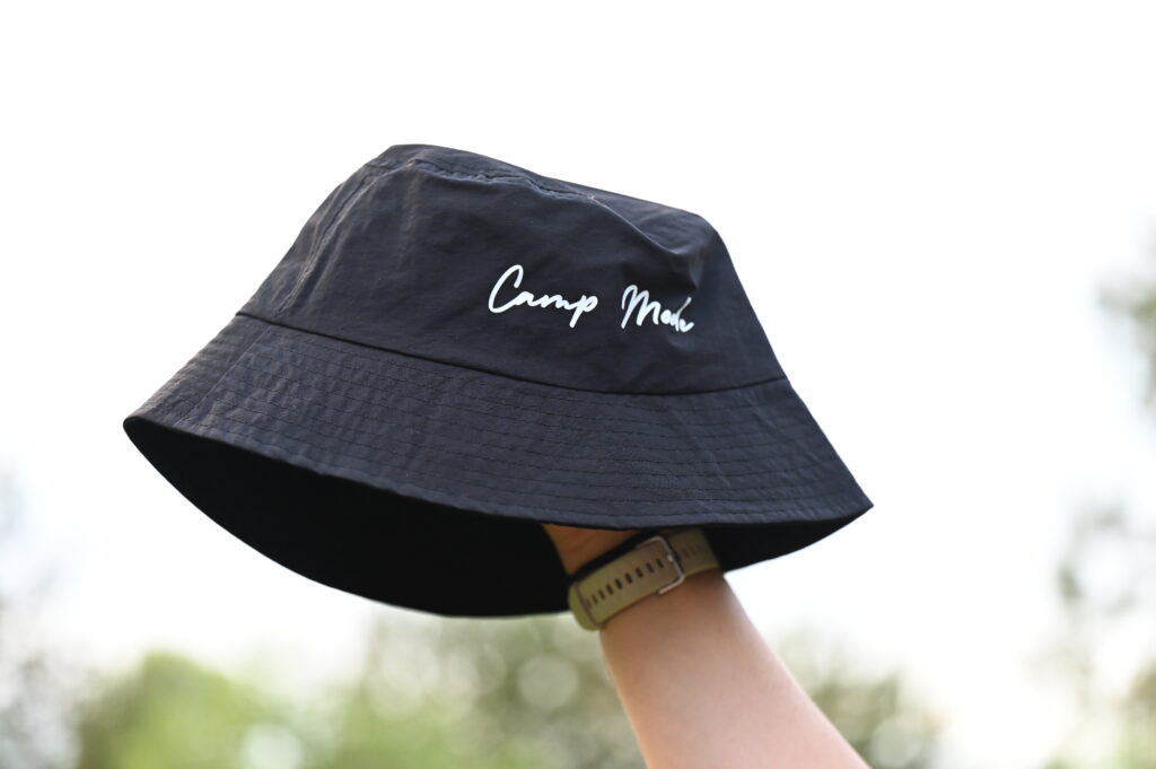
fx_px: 2246
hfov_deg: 28.9
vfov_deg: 19.4
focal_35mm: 70
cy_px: 384
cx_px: 578
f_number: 2.8
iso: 2000
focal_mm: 70
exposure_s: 1/800
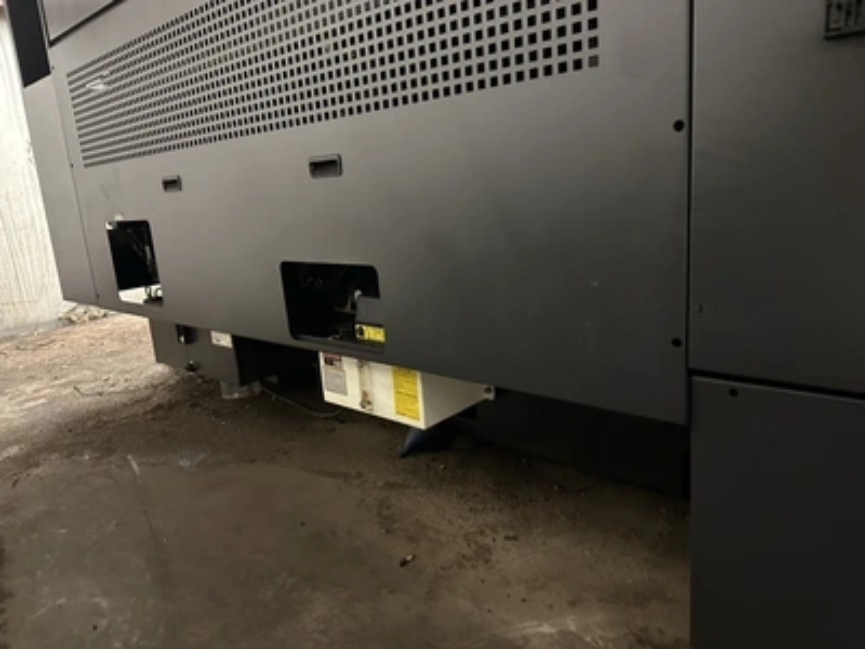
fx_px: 600
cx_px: 432
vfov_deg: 56.8
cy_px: 324
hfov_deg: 71.6
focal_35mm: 24
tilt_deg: -12.0
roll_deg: +4.2
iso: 1250
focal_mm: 6.86
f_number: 1.78
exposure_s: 1/30
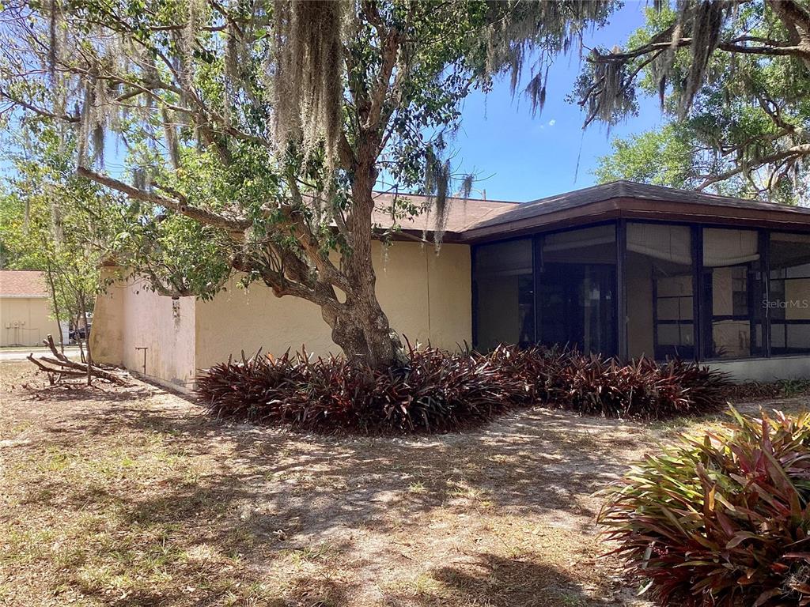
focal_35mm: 31
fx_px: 725
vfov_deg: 45.4
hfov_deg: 58.4
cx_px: 405
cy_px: 304
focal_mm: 3.3
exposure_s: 1/338
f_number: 2.4
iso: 25
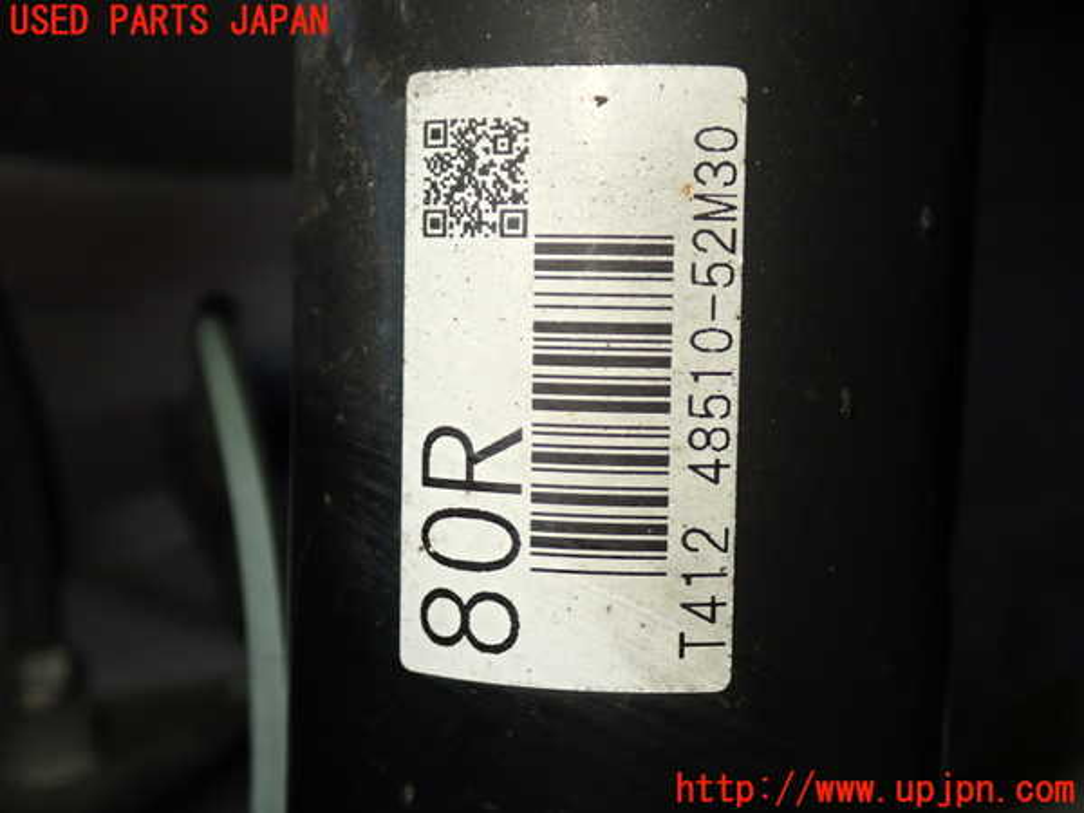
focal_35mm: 47
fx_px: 1472
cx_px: 542
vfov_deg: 30.9
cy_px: 406
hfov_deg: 40.4
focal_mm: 8.4
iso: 200
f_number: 3.1
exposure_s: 1/50
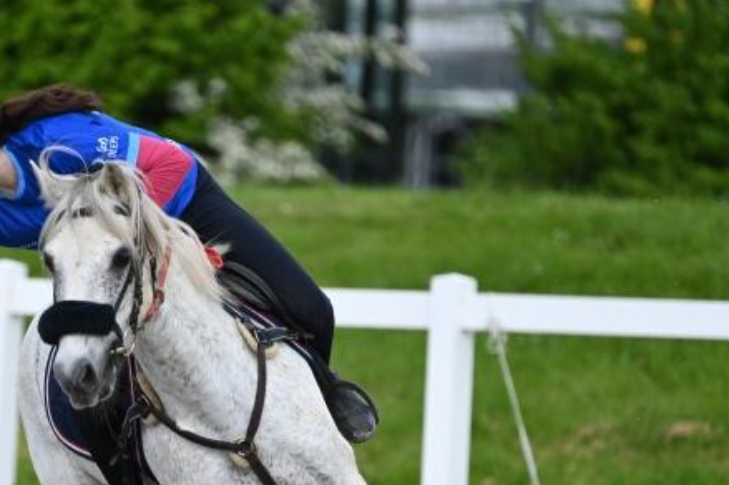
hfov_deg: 3.3
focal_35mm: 620
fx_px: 12545
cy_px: 384
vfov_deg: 2.2
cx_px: 143
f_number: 5.3
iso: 500
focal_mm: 340
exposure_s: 1/1250
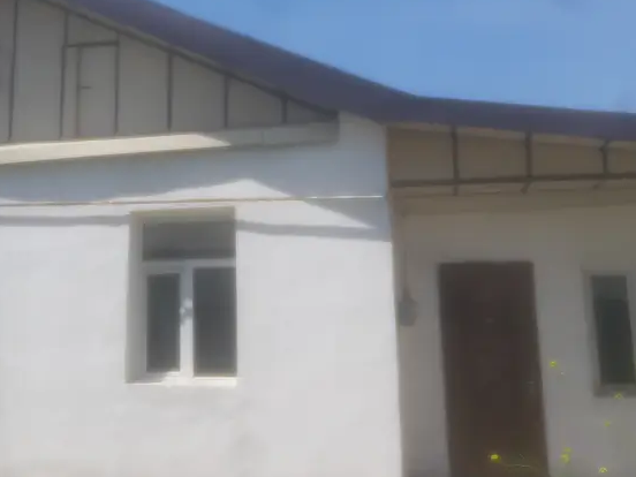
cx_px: 199
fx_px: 808
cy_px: 152
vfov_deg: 32.5
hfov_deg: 42.2
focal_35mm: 44
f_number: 1.7
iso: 40
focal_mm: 3.93
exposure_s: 1/1362
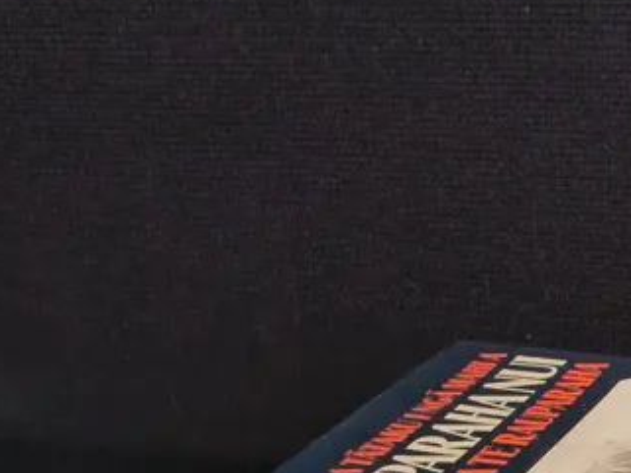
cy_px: 724
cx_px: 806
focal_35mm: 86
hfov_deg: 20.8
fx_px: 1568
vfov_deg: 15.7
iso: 80
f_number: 2
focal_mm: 2.87
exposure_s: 1/100
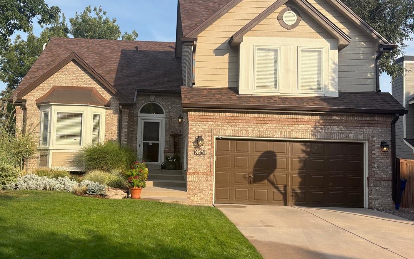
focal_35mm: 41
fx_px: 462
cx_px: 170
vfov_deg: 31.2
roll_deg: -0.7
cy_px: 125
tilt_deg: +5.6
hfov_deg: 48.0
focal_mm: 5.96
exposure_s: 1/1799
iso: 50
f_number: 1.6
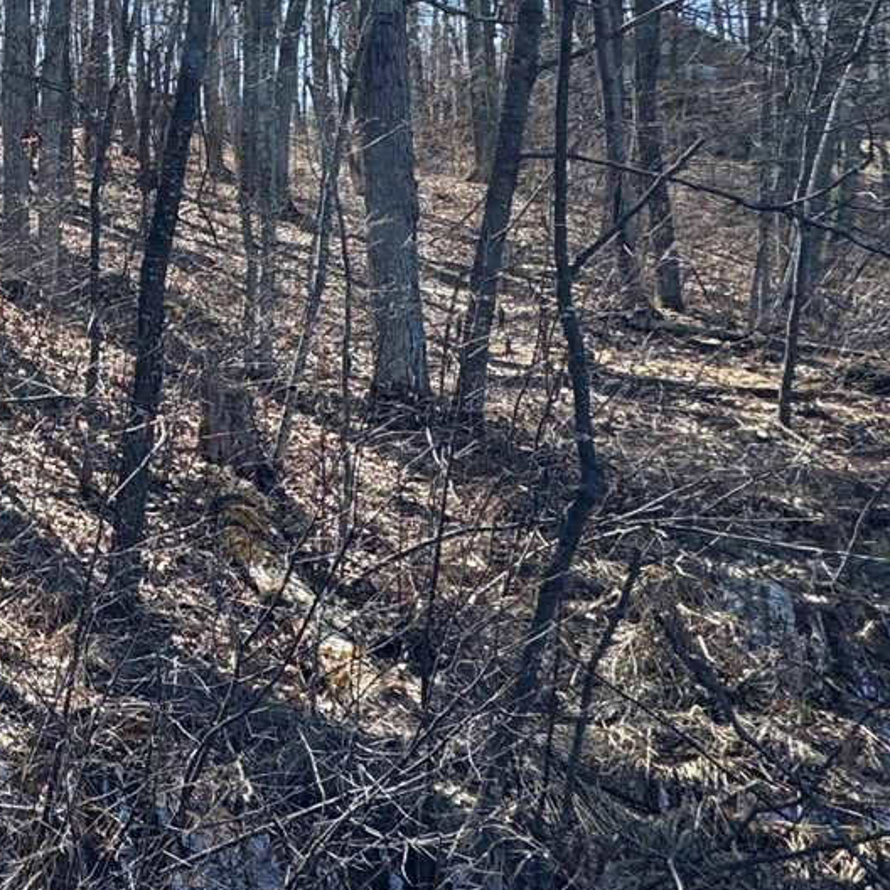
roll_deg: -0.1
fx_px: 1396
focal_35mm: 48
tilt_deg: +6.1
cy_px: 133
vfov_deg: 33.9
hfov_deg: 26.3
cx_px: -430
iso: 40
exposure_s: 1/749
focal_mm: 2.22
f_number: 2.2
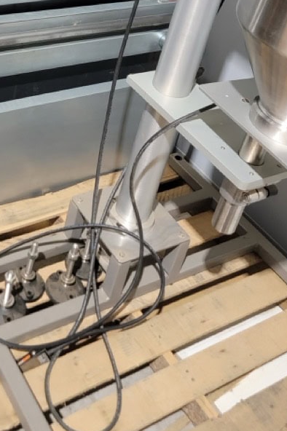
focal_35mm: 54
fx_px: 646
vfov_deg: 34.1
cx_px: 29
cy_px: 16
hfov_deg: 24.3
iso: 500
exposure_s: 1/40
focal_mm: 6.7
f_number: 1.8
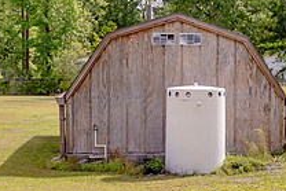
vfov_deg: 14.7
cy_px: 144
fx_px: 739
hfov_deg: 21.6
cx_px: 224
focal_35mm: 93
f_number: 2.8
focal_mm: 25
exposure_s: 1/4000
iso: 400
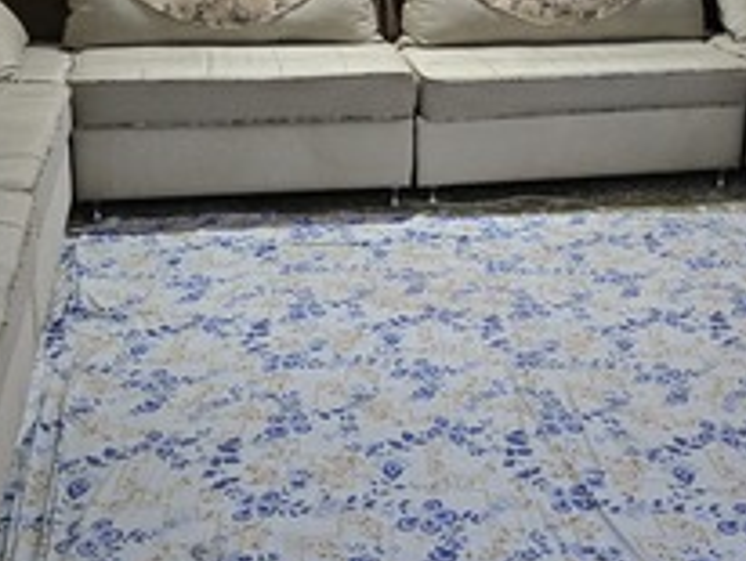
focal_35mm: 51
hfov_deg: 37.4
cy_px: 194
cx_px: 422
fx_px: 1100
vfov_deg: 28.5
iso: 1000
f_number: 1.7
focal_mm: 6.3
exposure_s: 1/100
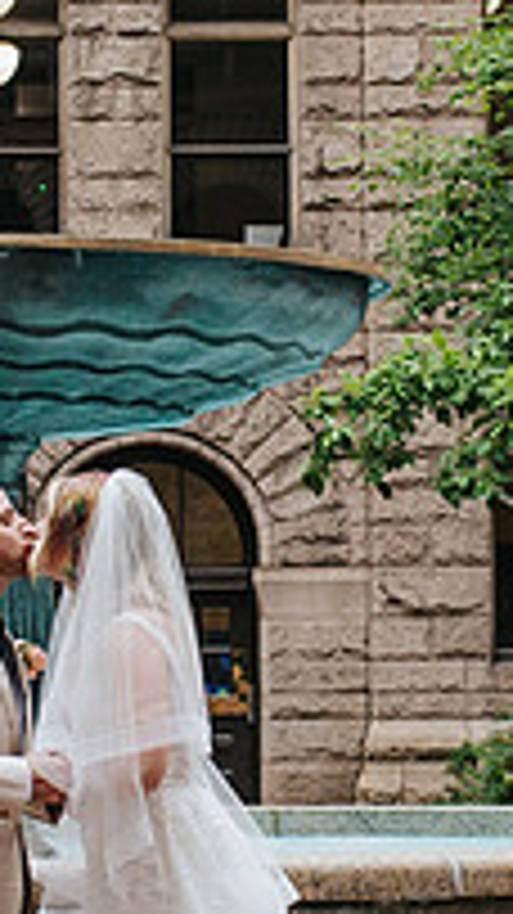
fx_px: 4576
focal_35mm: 189
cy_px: 553
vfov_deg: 11.4
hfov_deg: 6.4
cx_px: 171
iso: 800
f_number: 4
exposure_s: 1/400
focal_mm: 35
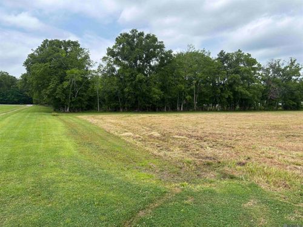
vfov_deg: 53.1
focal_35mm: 26
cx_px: 152
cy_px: 114
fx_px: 228
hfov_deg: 67.3
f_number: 1.6
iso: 50
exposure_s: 1/2342
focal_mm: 5.96
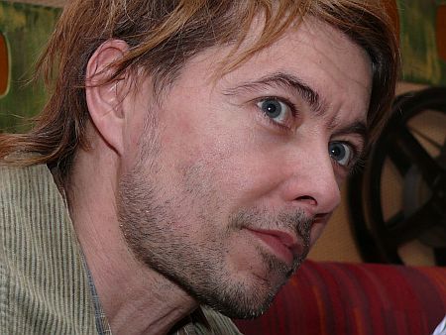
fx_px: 1766
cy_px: 168
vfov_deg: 10.8
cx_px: 223
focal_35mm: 137
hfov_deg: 14.4
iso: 100
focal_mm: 16.3
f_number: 3.2
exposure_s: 1/30
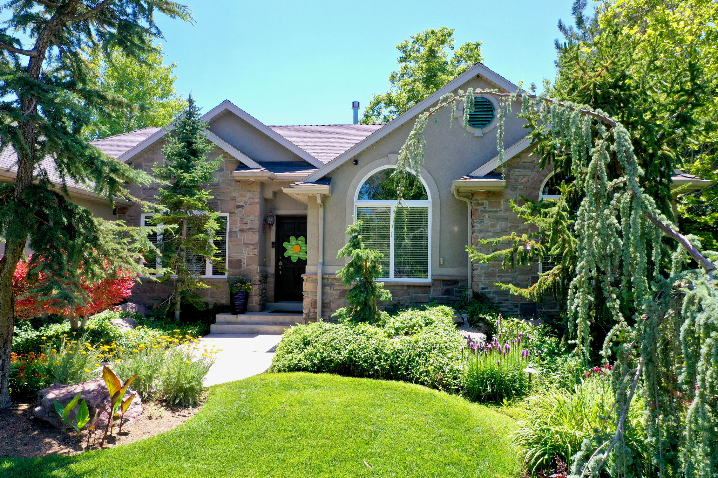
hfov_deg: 65.5
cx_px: 359
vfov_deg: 46.4
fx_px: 558
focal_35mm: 28
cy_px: 239
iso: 100
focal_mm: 10.26
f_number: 5
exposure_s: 1/240
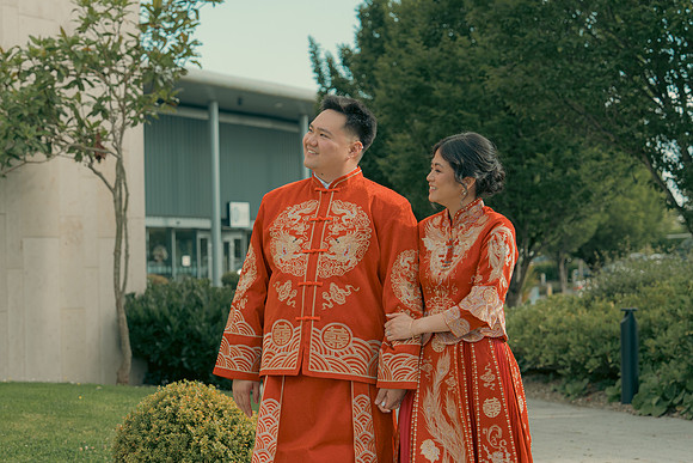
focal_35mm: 93
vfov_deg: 14.7
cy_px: 232
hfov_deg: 21.9
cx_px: 346
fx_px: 1791
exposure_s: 1/400
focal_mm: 62
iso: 125
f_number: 3.5
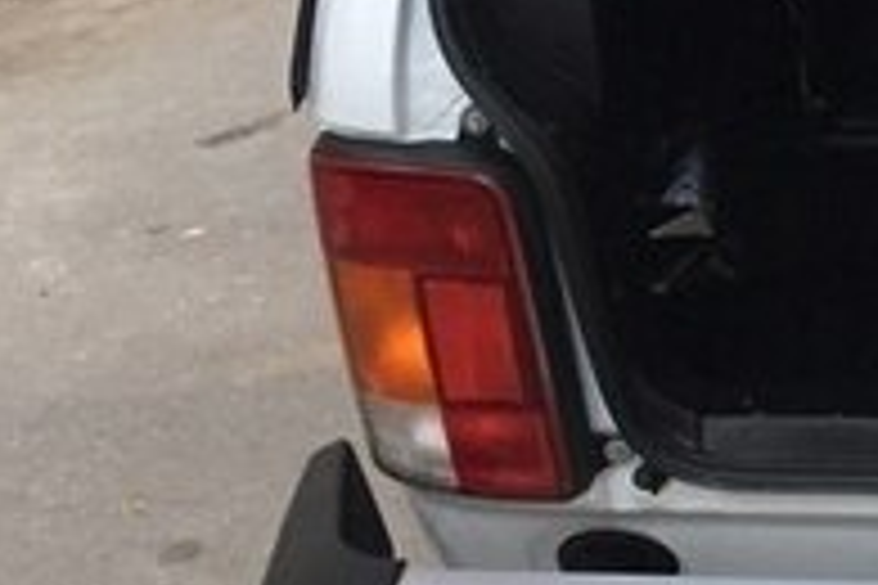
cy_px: -137
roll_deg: +0.4
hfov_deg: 17.9
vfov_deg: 13.0
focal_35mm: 102
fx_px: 2487
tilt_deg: -15.6
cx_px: 1319
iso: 200
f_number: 2.2
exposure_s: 1/33
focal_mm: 4.15
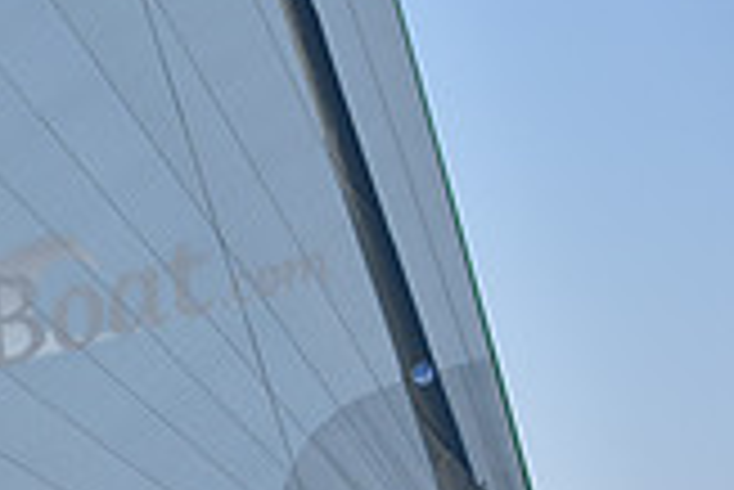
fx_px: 5081
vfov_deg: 5.5
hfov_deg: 8.0
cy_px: 627
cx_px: -536
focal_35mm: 249
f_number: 5.6
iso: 250
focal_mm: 70
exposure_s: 1/1600
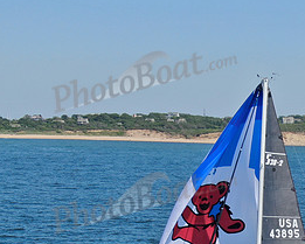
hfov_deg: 18.0
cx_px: 306
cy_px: 249
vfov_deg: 14.6
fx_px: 939
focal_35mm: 104
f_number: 3.8
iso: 100
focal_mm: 8.6
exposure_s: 1/800
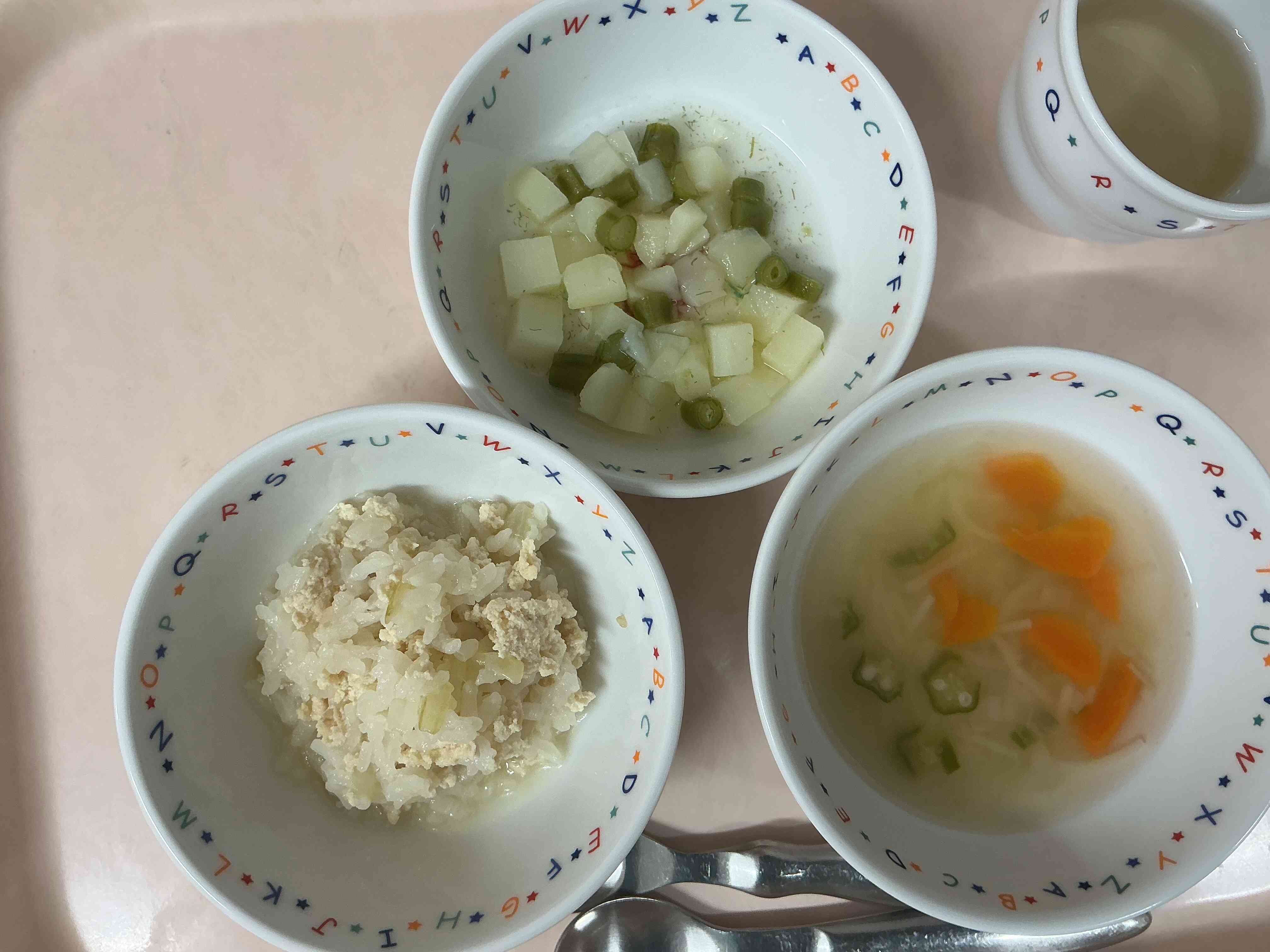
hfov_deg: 61.7
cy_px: 476
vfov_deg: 48.2
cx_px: 635
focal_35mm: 29
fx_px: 1064
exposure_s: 1/60
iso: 50
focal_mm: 3
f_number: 1.8
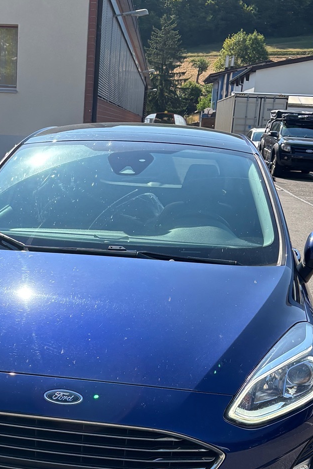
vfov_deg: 33.8
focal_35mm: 58
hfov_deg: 22.9
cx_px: 47
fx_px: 756
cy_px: 351
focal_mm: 5.96
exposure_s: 1/1721
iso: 50
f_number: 1.6
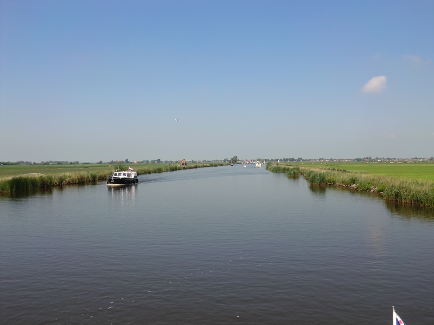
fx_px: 426
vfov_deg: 41.8
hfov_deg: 54.0
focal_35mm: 34
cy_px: 162
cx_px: 217
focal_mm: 6.1
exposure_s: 1/1000
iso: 64
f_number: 3.6
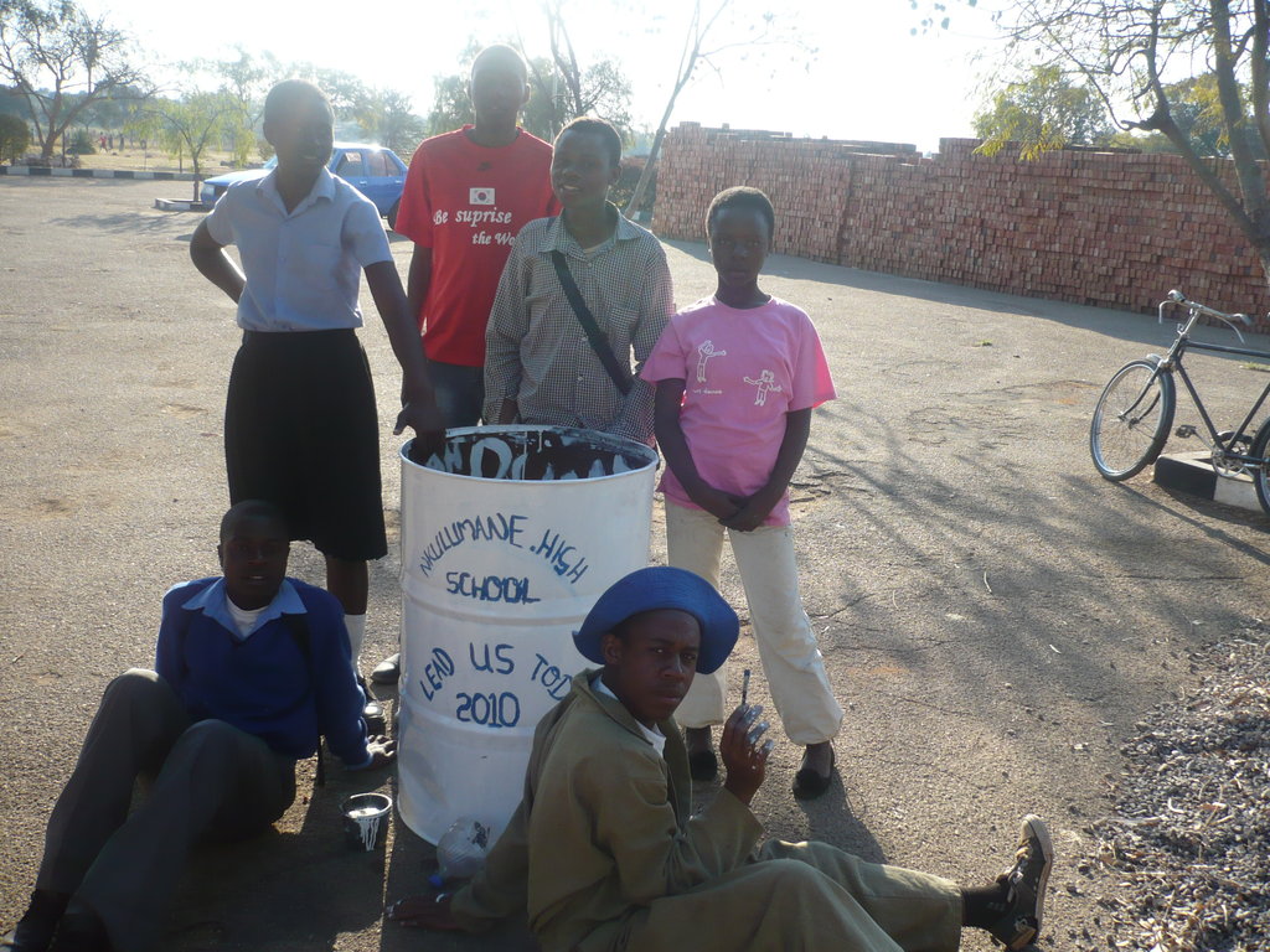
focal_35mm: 35
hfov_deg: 52.6
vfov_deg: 40.7
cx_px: 635
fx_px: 1284
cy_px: 476
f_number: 2.8
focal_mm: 5.8
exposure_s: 1/400
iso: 100
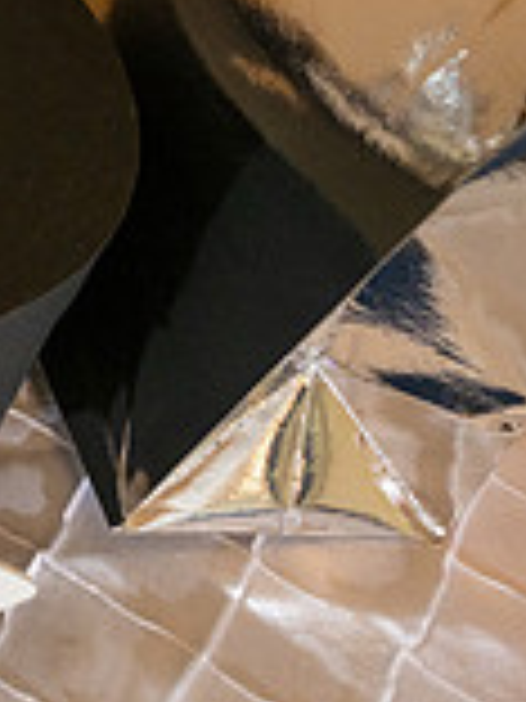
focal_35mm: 86
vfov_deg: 22.3
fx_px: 1742
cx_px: -607
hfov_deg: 13.8
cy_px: 101
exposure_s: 1/200
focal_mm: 24
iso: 800
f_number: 4
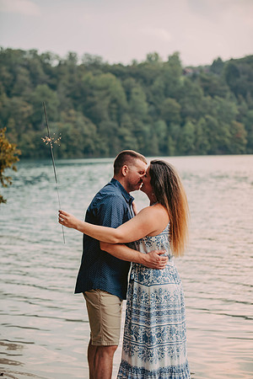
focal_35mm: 70
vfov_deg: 28.8
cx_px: 126
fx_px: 738
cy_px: 190
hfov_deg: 19.5
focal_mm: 70
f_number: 2.8
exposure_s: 1/200
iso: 250
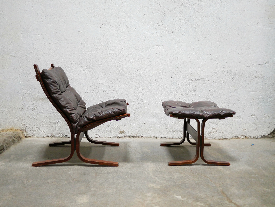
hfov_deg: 46.8
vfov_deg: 36.0
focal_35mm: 40
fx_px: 318
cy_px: 104
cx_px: 138
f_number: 1.7
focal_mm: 20
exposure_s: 1/60
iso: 1600
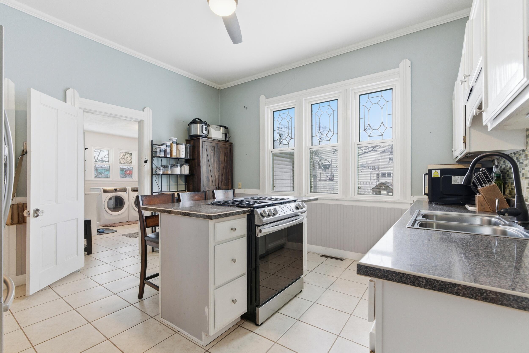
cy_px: 176
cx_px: 264
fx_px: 235
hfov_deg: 96.7
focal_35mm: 16
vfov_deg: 73.8
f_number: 8
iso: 640
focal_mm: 16
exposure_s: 1/500
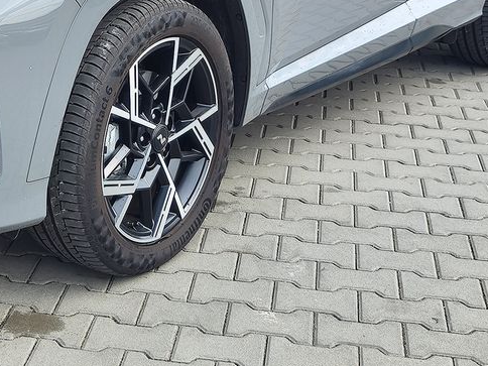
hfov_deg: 32.2
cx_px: 50
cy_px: -22
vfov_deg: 24.2
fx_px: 804
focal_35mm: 57
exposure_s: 1/227
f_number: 1.69
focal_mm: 7.01
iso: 50
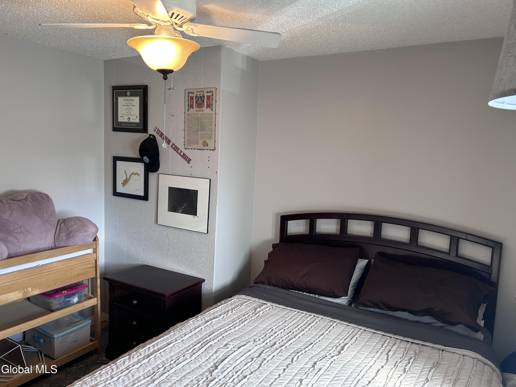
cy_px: 194
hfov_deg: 67.3
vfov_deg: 53.1
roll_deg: -2.1
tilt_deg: -5.9
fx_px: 388
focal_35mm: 26
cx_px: 258
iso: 125
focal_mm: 5.7
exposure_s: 1/120
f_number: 1.5
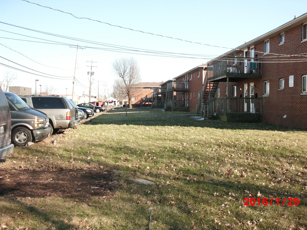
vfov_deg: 39.7
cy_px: 115
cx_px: 154
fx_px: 319
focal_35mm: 36
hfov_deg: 51.4
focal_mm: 6.3
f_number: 2.9
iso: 200
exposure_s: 1/1250
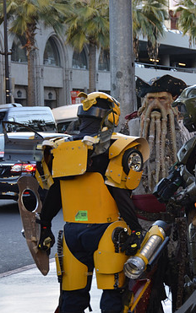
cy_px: 184
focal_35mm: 148
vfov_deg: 14.1
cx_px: 161
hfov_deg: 8.8
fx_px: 1264
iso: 400
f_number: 5.6
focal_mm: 62
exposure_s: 1/125
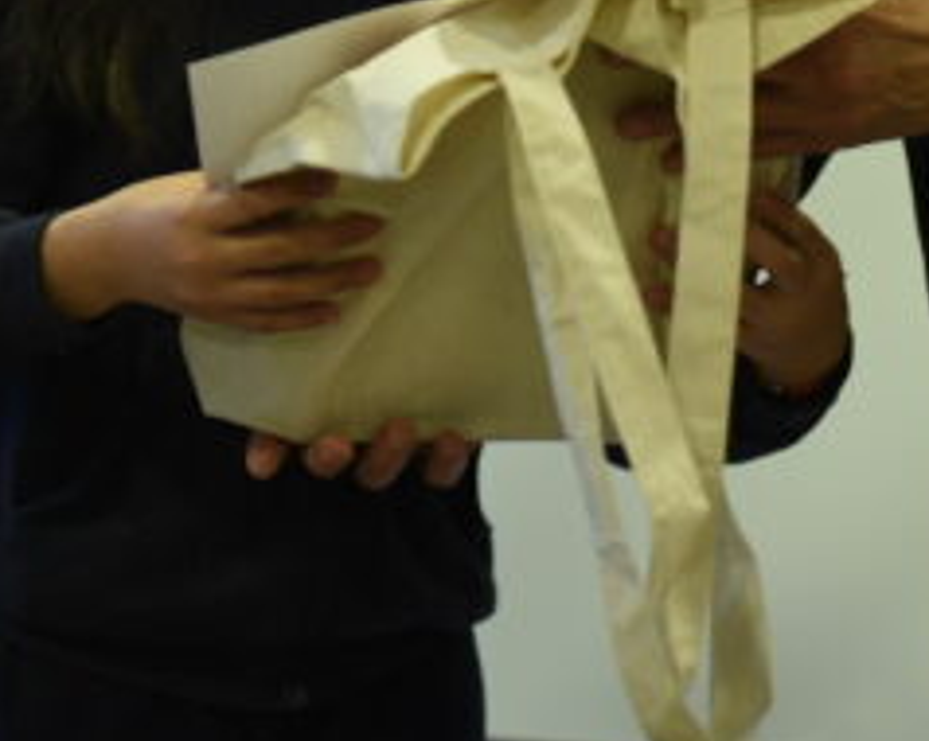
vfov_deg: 10.7
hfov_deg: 13.5
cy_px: -144
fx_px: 3901
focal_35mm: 142
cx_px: 183
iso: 1600
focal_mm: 50
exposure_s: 1/500
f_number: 2.2
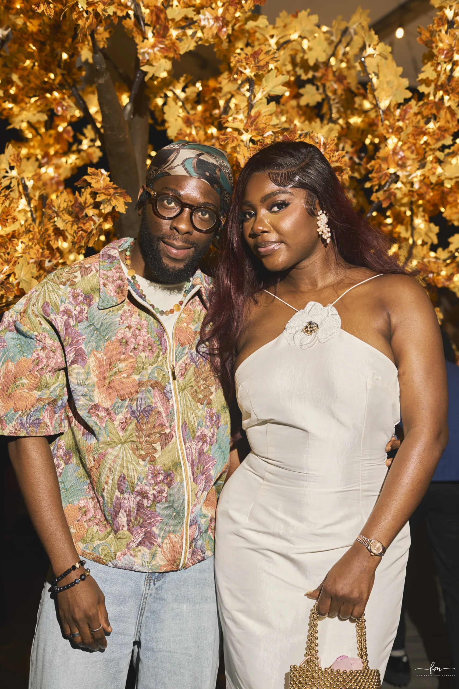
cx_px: 230
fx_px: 956
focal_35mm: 50
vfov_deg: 39.6
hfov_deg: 27.0
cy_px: 344
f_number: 3.5
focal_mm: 50
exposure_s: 1/160
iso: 400
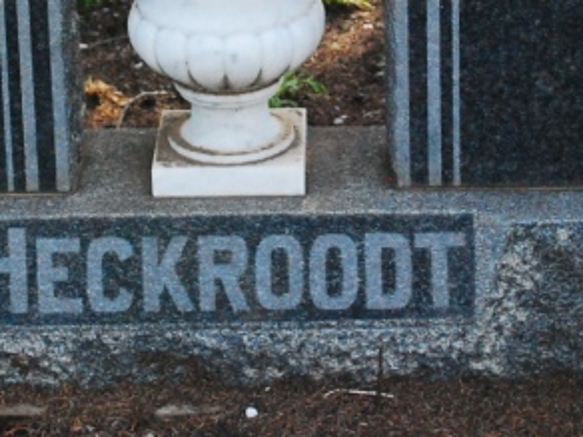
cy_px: -217
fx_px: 2728
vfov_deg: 8.9
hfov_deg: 12.2
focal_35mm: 162
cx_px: 224
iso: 1600
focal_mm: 32
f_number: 5
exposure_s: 1/1000
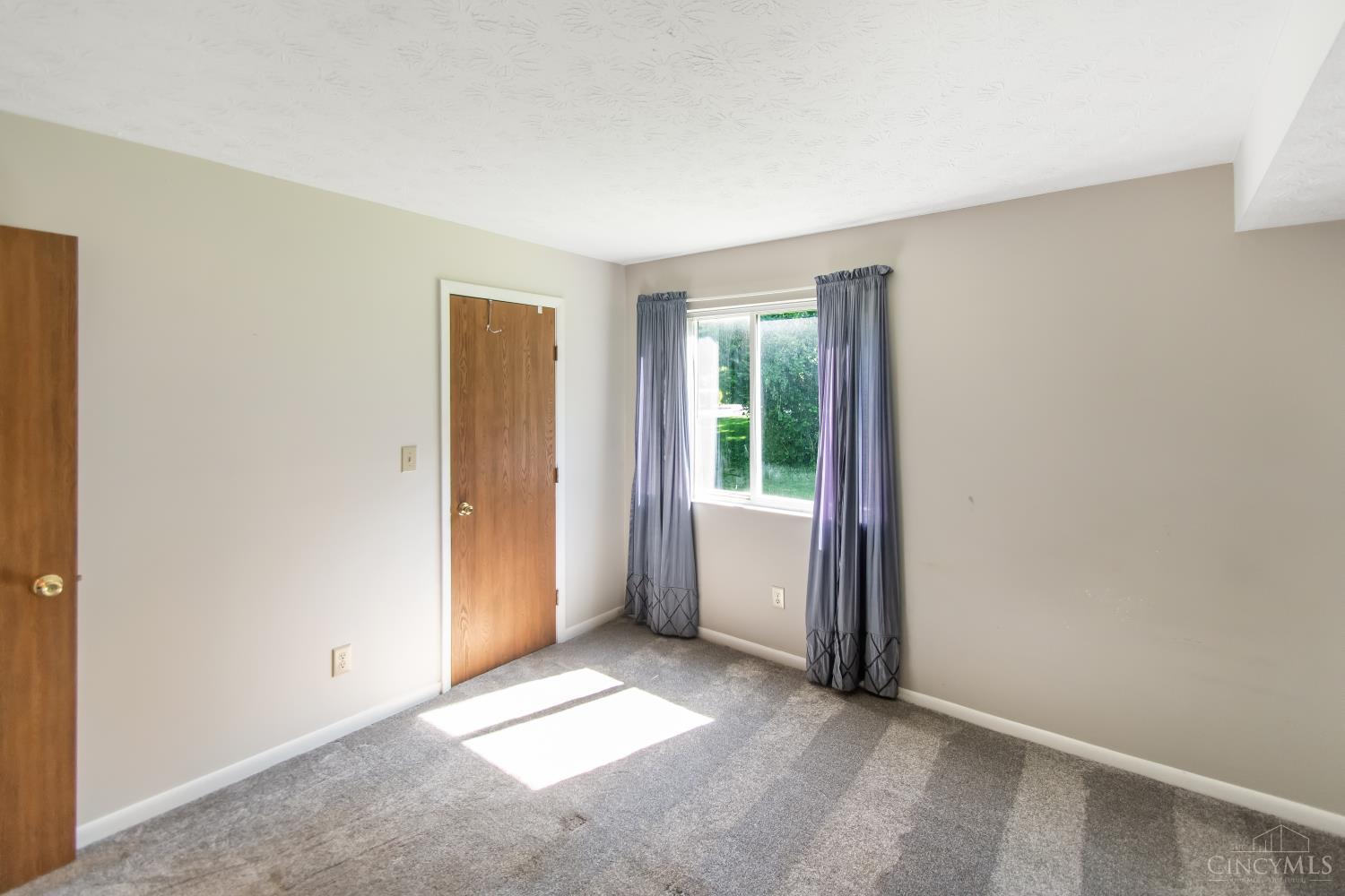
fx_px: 560
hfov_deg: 100.4
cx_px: 672
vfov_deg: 77.3
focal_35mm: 15
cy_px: 448
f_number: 4.8
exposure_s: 1/90
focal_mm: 10
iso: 200
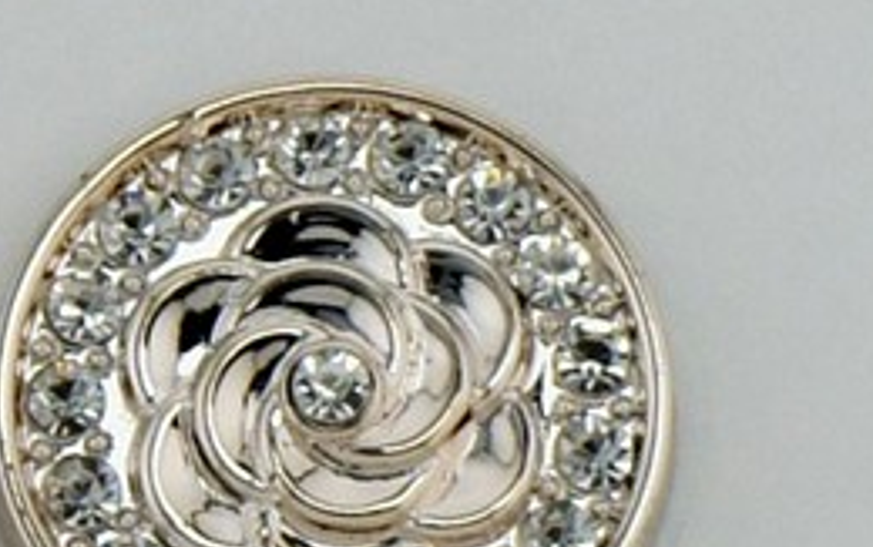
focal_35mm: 291
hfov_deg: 7.2
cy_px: 856
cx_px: -17
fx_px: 6924
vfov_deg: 4.5
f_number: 9
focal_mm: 55
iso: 200
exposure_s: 1/400
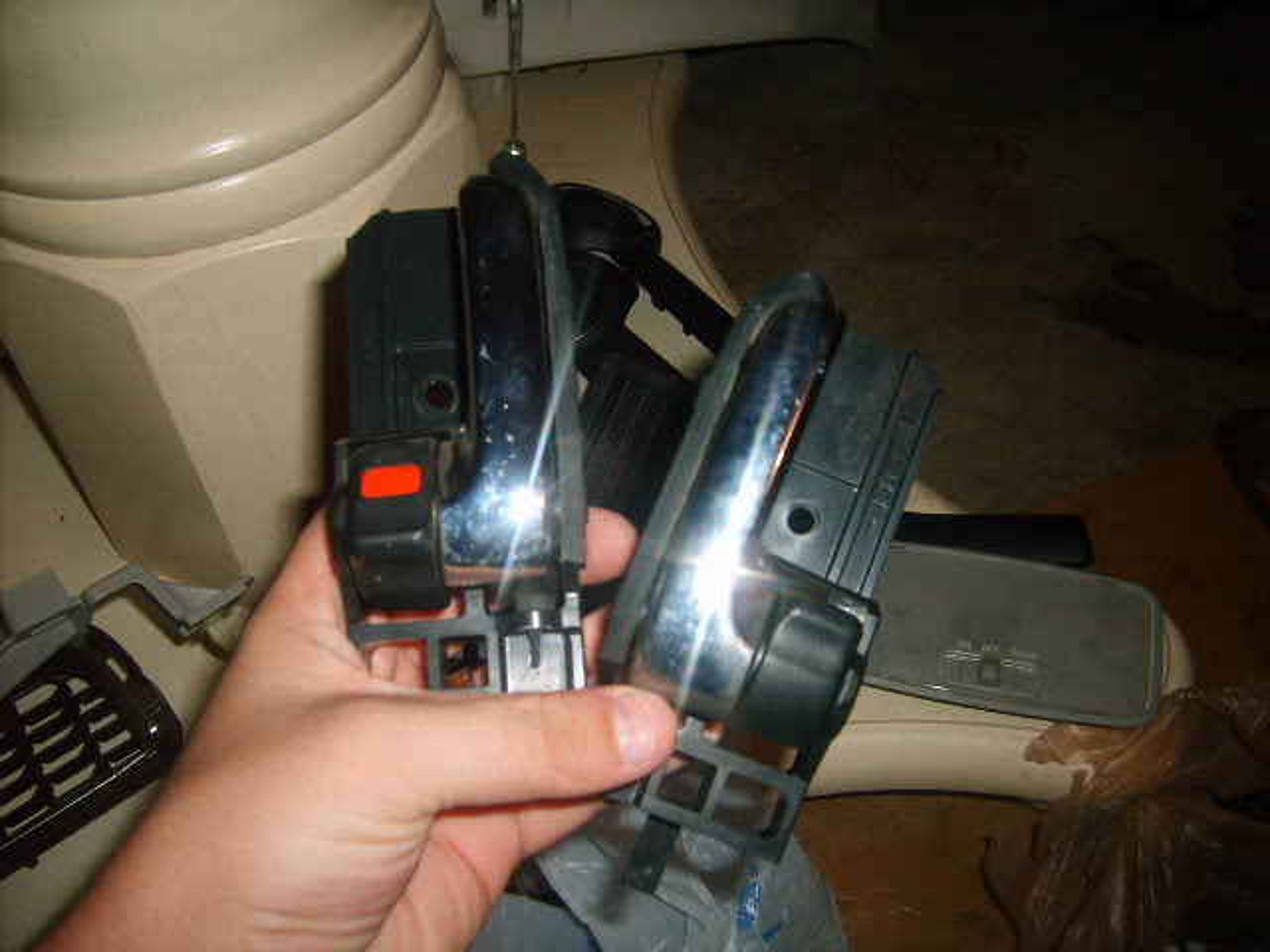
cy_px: 476
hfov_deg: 52.6
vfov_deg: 40.7
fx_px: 1284
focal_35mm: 35
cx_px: 635
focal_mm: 5.8
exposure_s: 1/45
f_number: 2.8
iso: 100
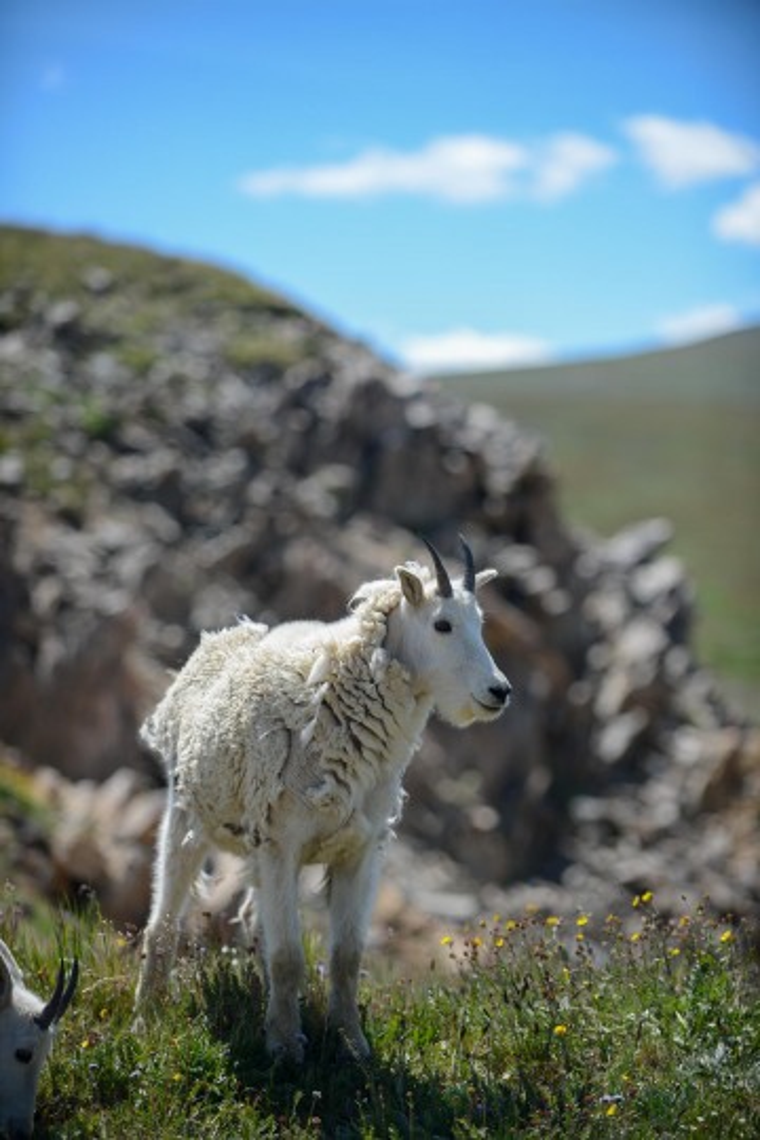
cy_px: 570
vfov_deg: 15.8
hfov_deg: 10.5
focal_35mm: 130
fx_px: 4116
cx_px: 380
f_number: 2.8
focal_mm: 130
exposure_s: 1/4000
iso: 320
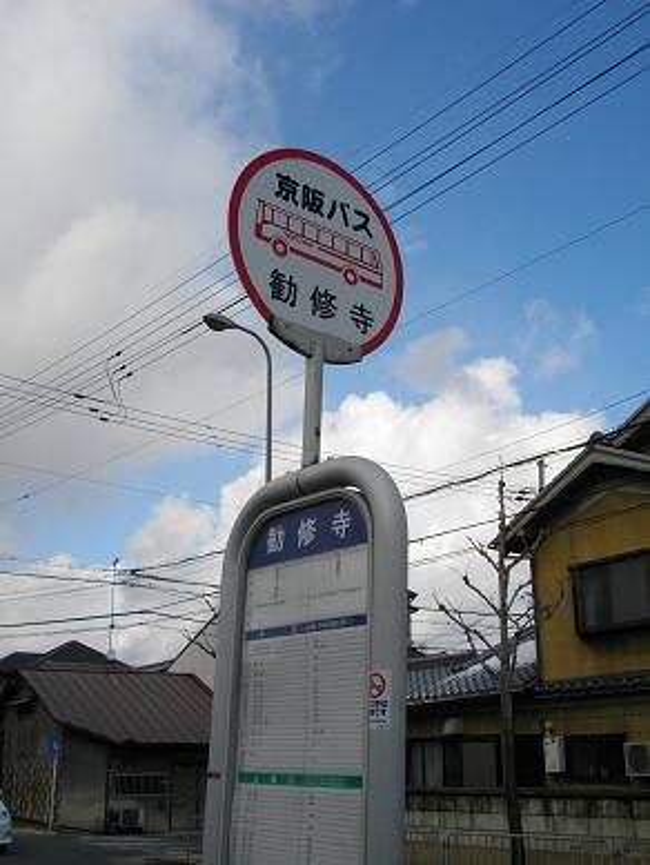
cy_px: 432
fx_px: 1001
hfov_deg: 36.0
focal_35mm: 40
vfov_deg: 46.8
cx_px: 325
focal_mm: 7.1
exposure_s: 1/400
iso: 100
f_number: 6.3
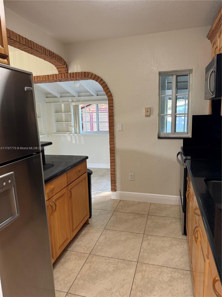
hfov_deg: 56.8
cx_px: 111
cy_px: 148
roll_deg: +1.5
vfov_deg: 71.6
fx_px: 205
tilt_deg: -10.1
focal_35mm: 24
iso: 160
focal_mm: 6.76
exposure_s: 1/60
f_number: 1.78
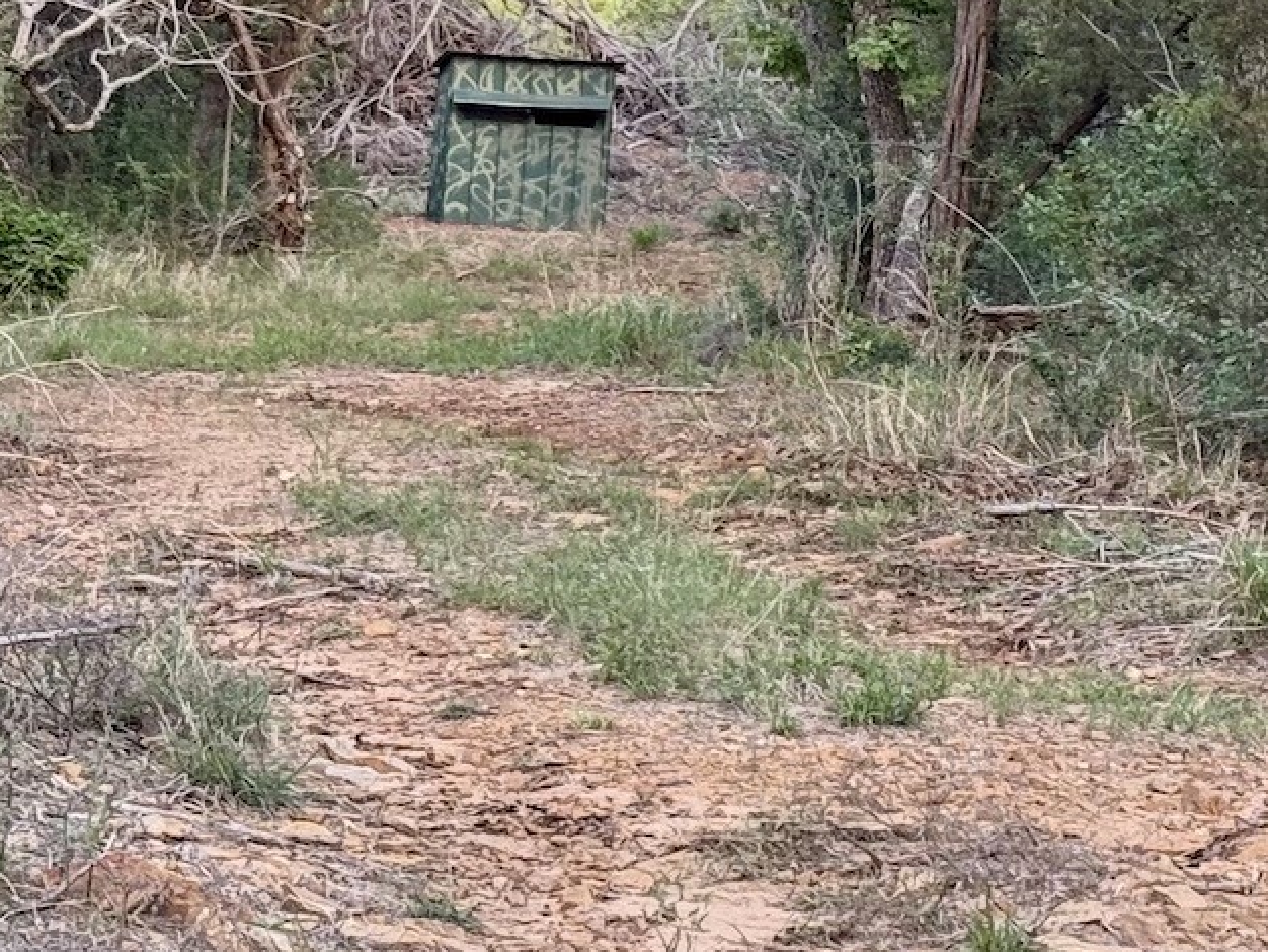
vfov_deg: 9.4
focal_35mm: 157
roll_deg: +0.0
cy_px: -36
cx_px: 1114
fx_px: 5753
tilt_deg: +5.5
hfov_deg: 12.5
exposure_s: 1/80
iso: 100
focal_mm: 6.76
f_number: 1.78
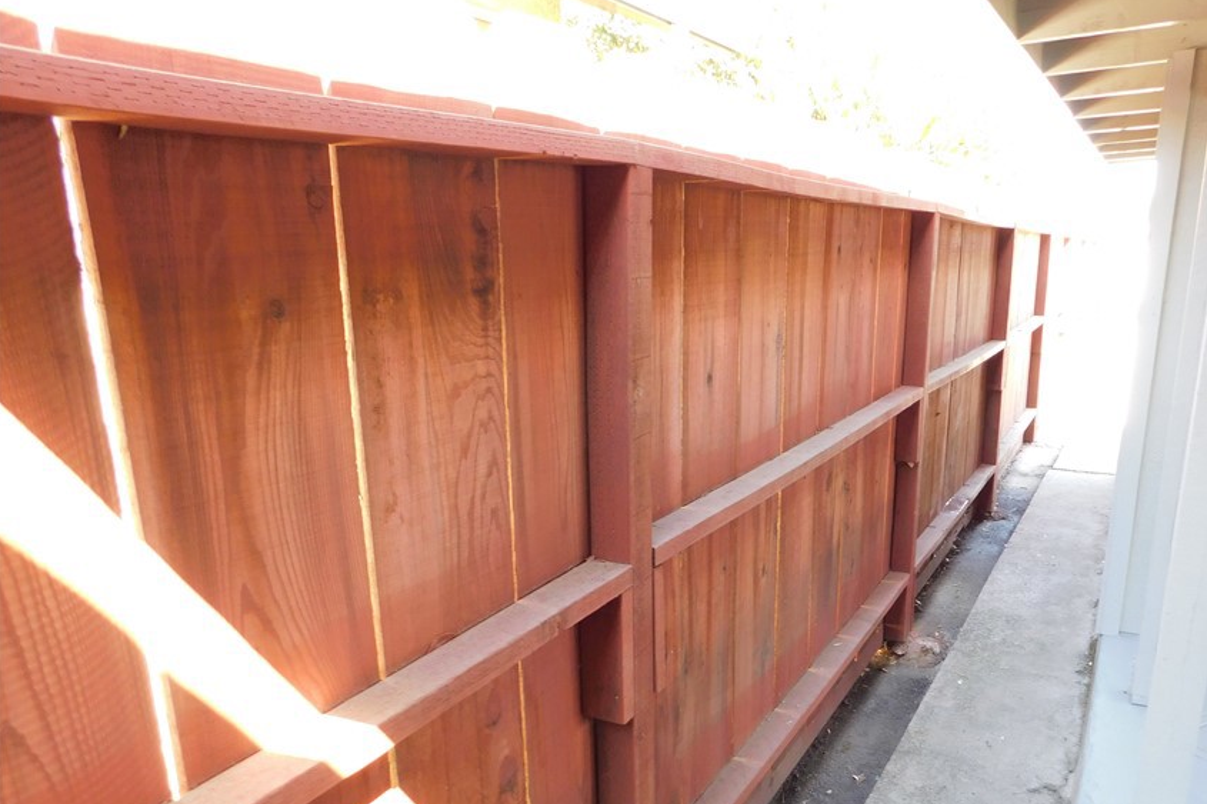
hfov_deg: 63.1
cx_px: 728
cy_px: 517
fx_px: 972
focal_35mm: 29
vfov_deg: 44.5
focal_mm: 4
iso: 180
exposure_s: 1/30
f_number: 3
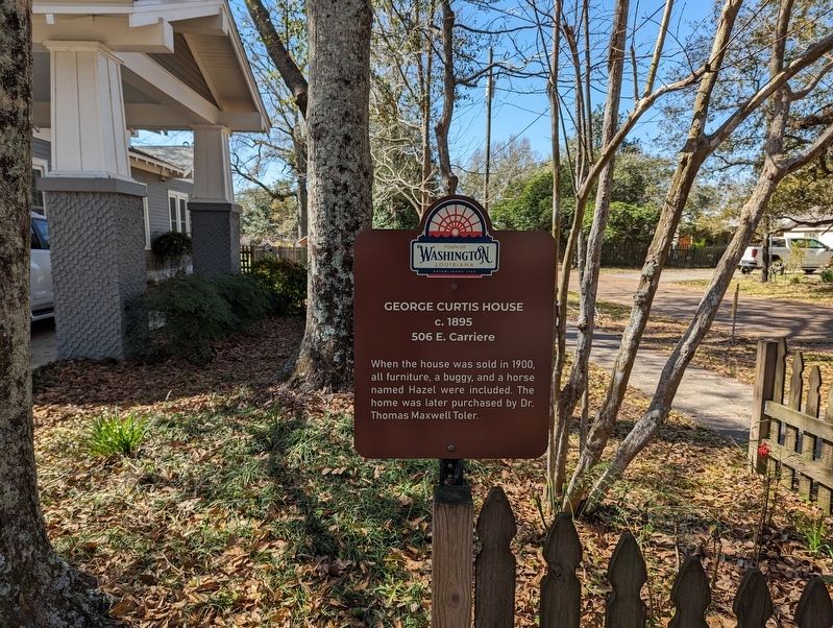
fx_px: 578
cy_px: 314
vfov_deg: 57.0
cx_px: 416
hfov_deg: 71.5
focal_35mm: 24
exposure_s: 1/845
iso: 35
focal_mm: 6.81
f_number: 1.85
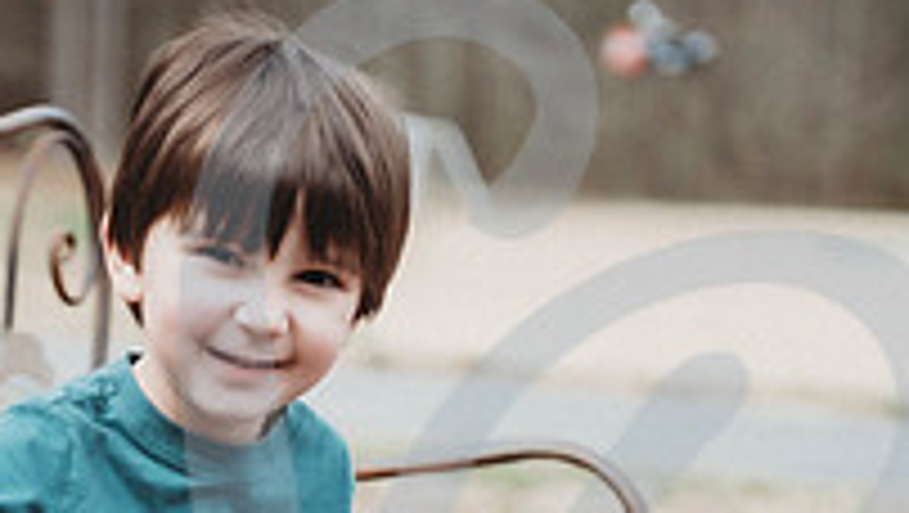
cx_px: 328
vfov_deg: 8.5
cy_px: 734
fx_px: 3377
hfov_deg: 15.3
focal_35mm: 140
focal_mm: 60
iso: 100
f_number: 2.8
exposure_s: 1/500
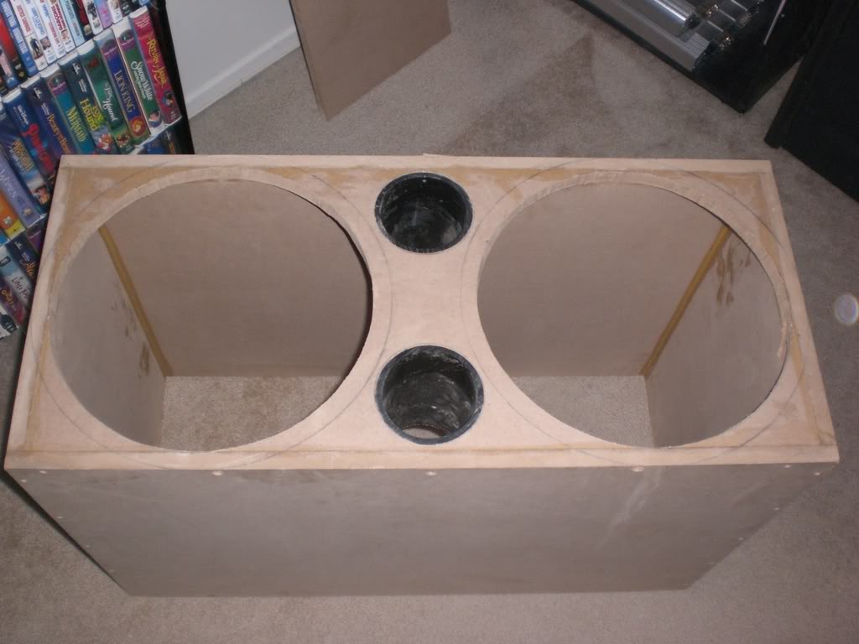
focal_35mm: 38
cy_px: 322
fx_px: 943
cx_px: 430
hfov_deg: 49.0
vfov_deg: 37.7
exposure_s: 1/60
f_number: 3.1
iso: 200
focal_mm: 6.3
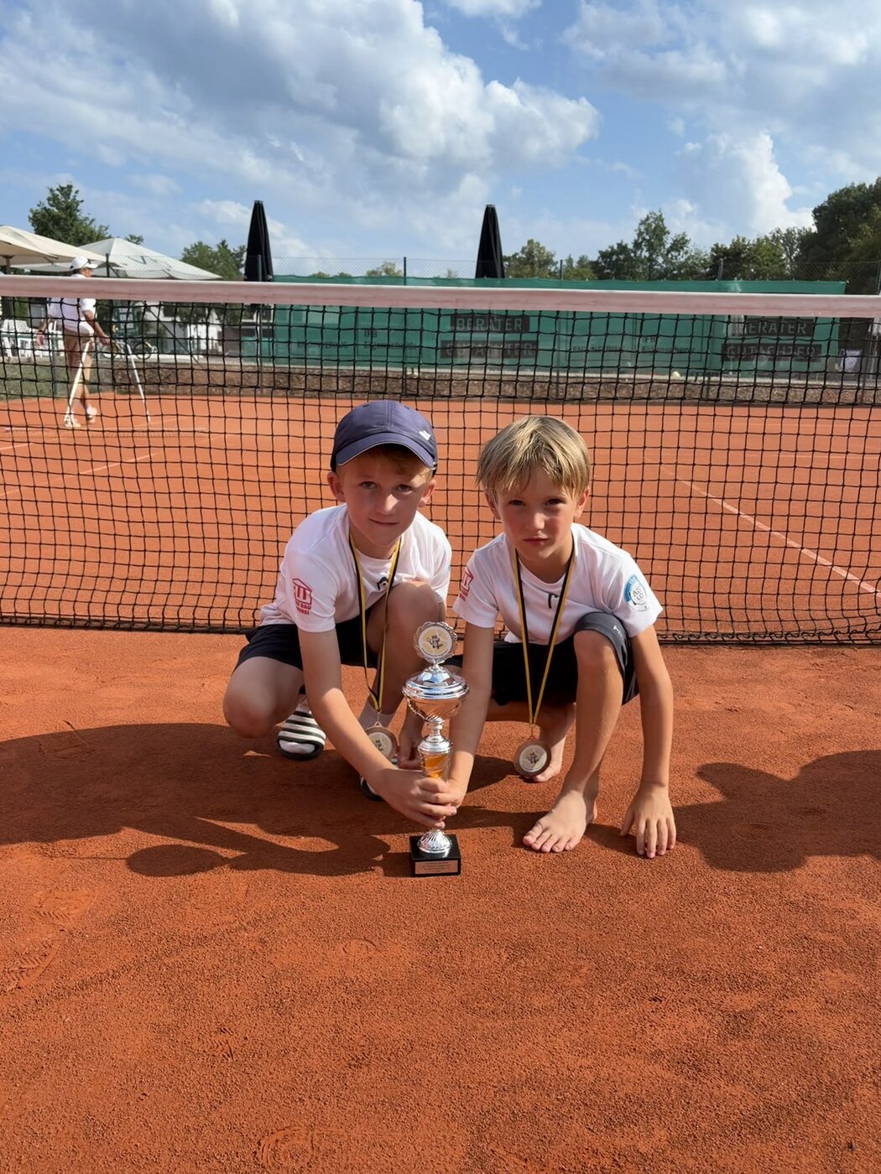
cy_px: 587
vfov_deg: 67.3
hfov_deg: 53.1
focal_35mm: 26
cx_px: 440
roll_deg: -1.6
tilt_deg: -15.1
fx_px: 882
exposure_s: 1/3125
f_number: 1.6
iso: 50
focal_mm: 5.96
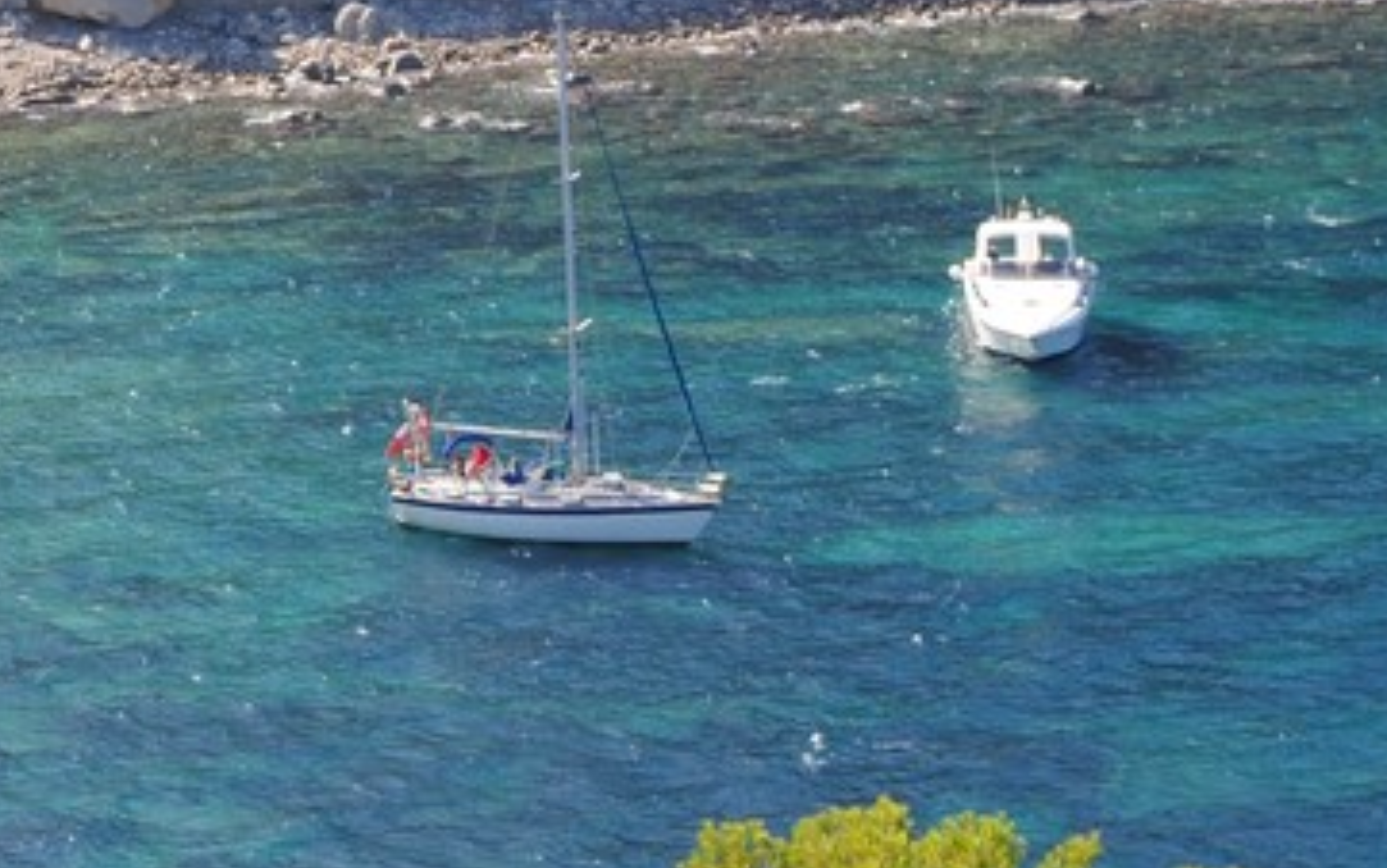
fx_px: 9017
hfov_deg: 8.7
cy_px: 36
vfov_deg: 5.5
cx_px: -415
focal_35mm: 238
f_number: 10
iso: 200
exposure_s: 1/160
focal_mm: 55
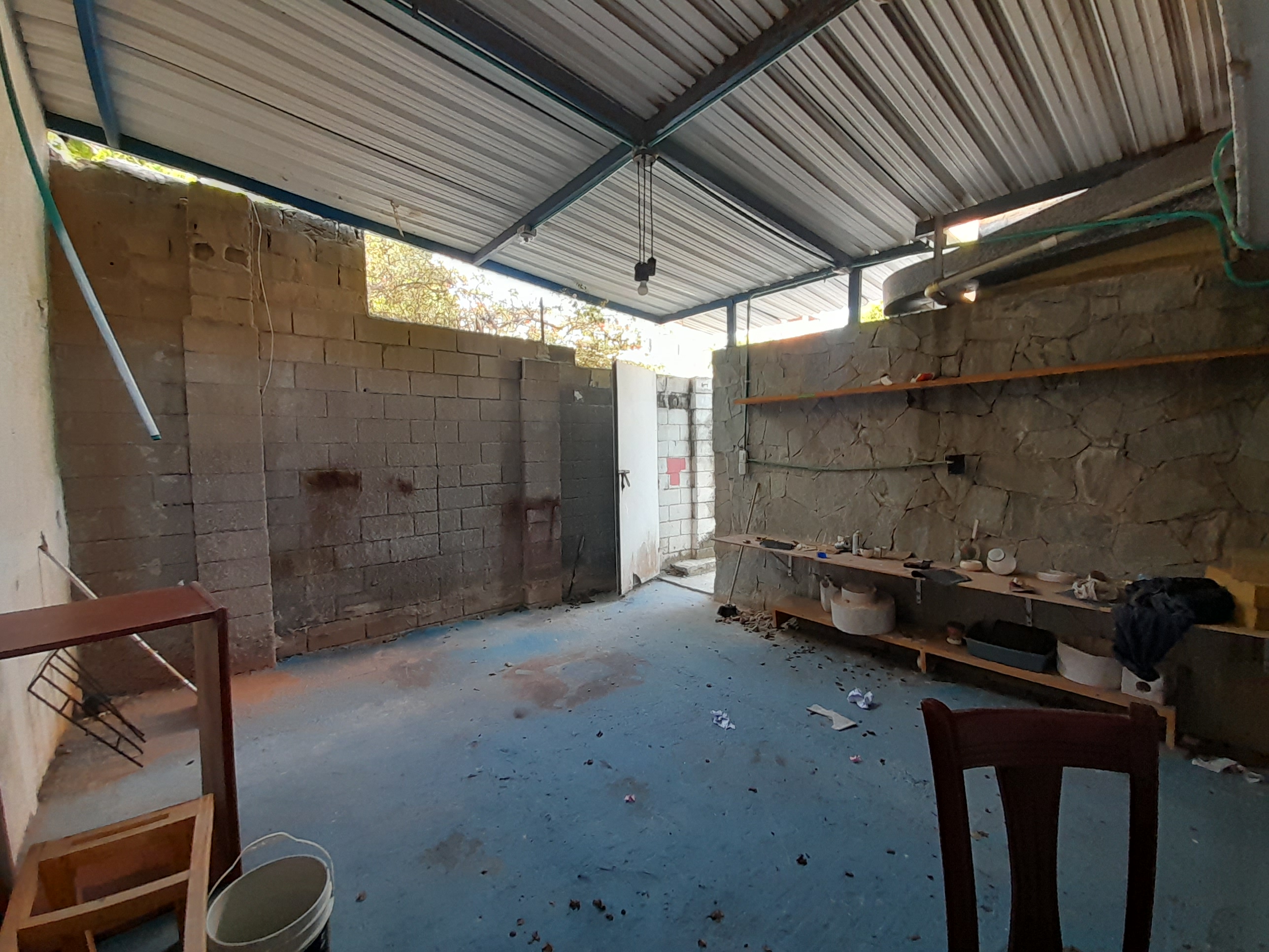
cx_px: 634
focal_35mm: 13
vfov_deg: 89.9
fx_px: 477
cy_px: 476
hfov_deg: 106.2
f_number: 2.2
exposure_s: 1/40
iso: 100
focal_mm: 1.13
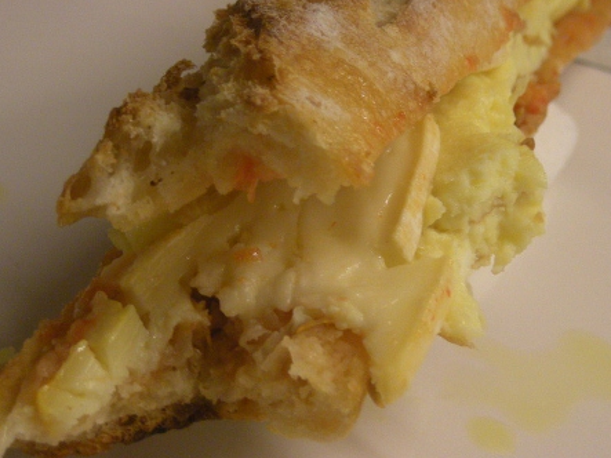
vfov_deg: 14.4
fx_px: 1818
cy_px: 208
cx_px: 292
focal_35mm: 103
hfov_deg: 19.1
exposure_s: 1/50
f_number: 3.9
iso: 212
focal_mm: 12.3
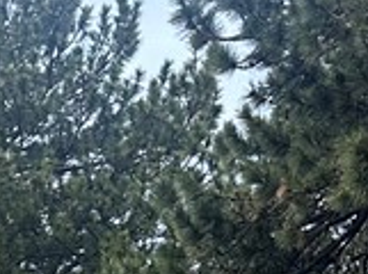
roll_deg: -0.2
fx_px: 1623
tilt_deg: -2.1
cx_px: -242
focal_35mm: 153
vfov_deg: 8.2
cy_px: 817
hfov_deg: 12.1
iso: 80
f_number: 1.78
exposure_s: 1/1183
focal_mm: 6.86
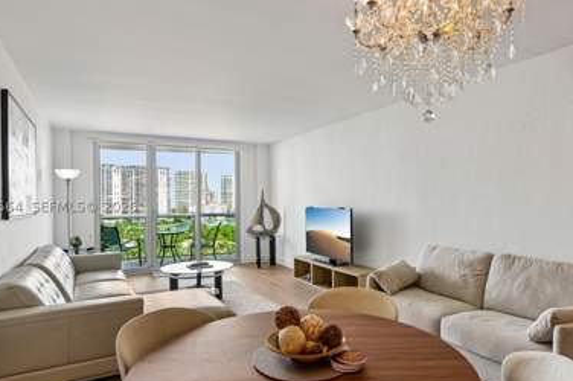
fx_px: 366
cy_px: 205
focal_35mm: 23
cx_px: 306
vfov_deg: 55.0
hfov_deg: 76.0
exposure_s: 1/10
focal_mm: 18
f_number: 9
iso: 200
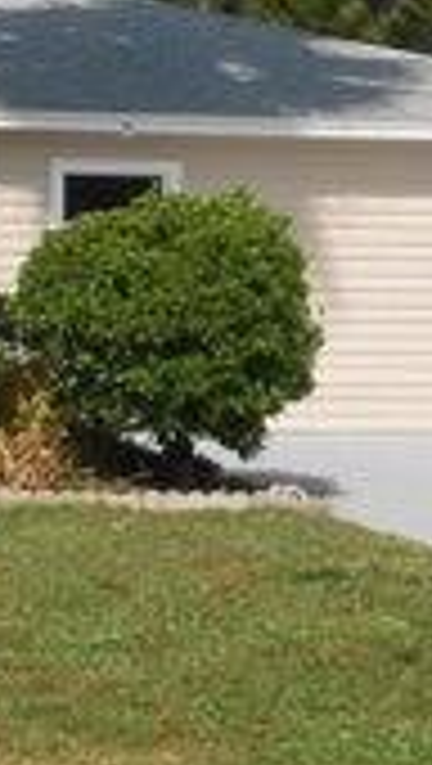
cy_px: 356
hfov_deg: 7.6
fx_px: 3167
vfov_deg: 13.8
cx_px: -279
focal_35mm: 156
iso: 80
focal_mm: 6.8
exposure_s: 1/800
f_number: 4.2
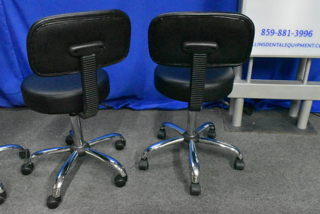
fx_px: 280
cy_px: 107
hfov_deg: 59.5
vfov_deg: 41.7
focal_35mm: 32
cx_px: 160
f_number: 8
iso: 25600
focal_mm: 21
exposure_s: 1/320
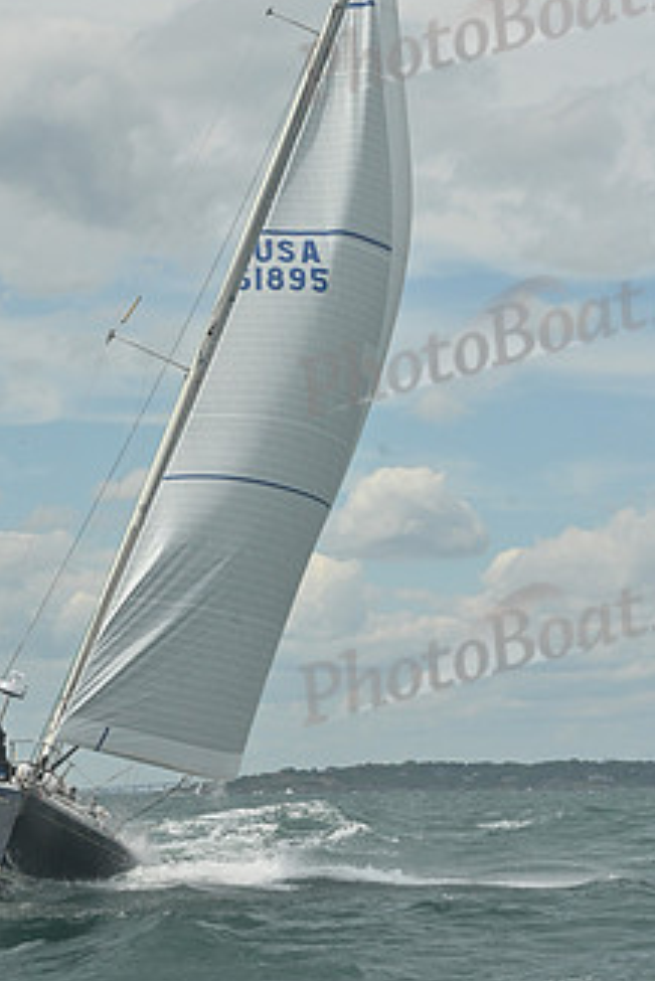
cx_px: 143
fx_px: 3408
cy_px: 226
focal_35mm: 125
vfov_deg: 16.3
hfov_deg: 10.9
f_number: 13
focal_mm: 70
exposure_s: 1/1250
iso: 320
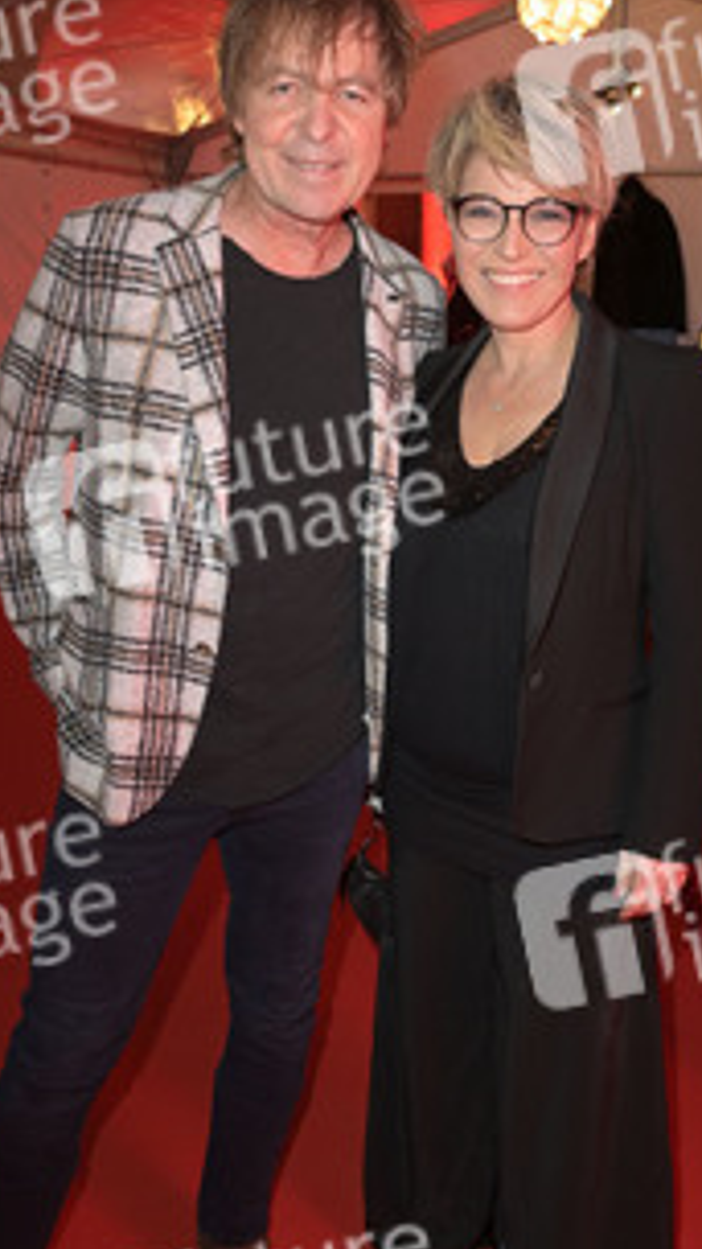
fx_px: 1092
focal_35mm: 33
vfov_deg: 59.3
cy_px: 707
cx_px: 353
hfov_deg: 35.6
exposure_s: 1/50
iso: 1000
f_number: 5.6
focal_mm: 24
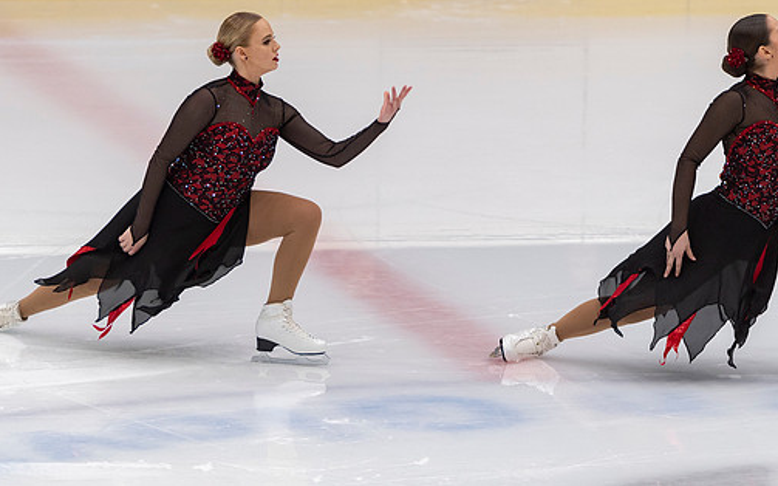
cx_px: 253
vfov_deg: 3.4
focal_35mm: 385
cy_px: 130
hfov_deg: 5.5
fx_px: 8160
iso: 800
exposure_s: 1/250
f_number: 3.5
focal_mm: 175
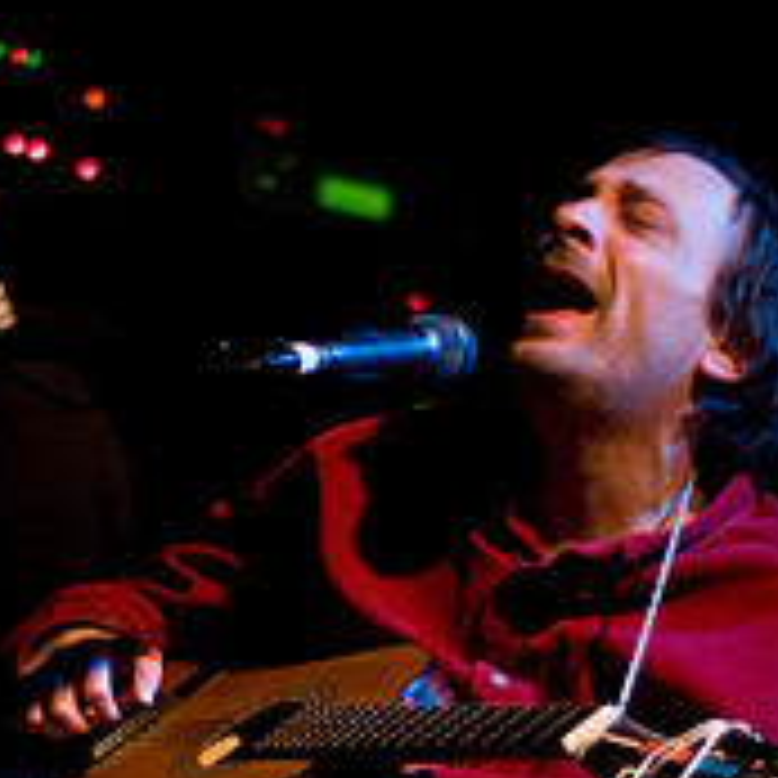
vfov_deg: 8.2
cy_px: 591
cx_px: 171
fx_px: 5442
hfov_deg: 8.2
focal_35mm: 214
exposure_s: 1/60
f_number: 1.8
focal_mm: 50
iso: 1000
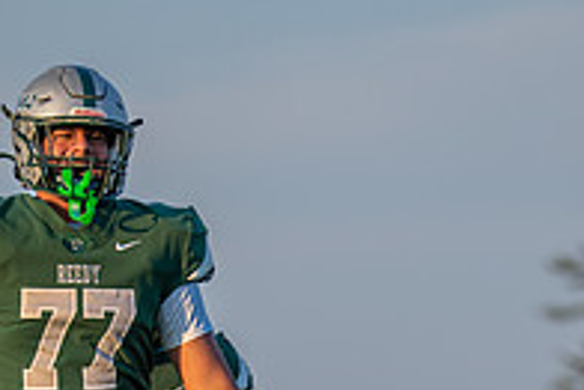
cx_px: 233
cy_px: 640
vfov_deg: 2.0
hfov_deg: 3.0
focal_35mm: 690
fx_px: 11201
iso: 200
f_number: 2.8
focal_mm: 200
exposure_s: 1/1250
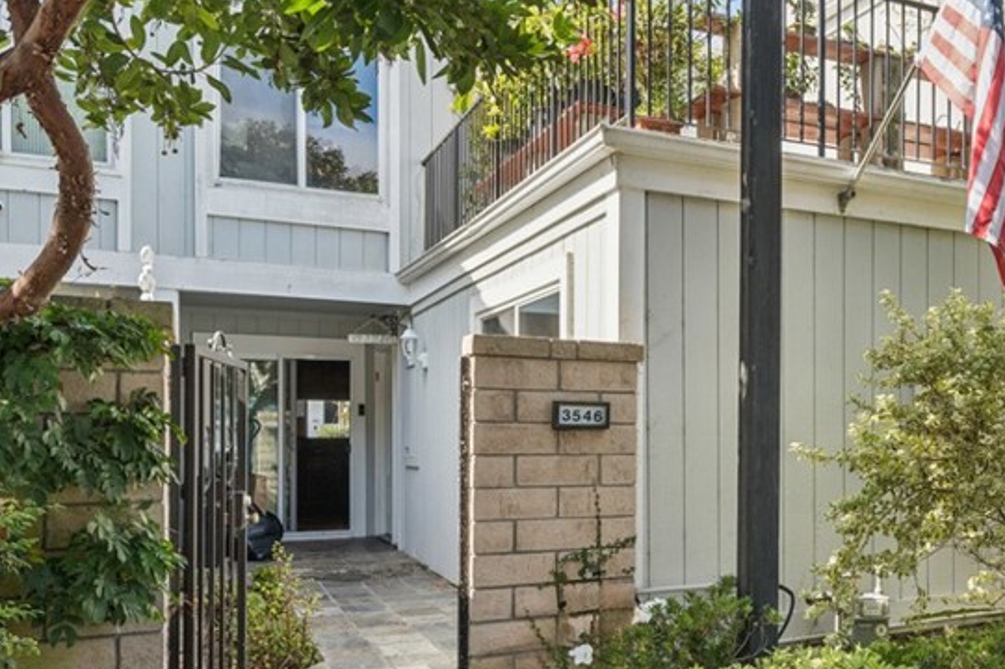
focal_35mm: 36
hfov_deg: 50.6
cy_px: 438
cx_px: 773
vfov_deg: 36.5
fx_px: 1004
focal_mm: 19
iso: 400
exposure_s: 1/250
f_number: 8
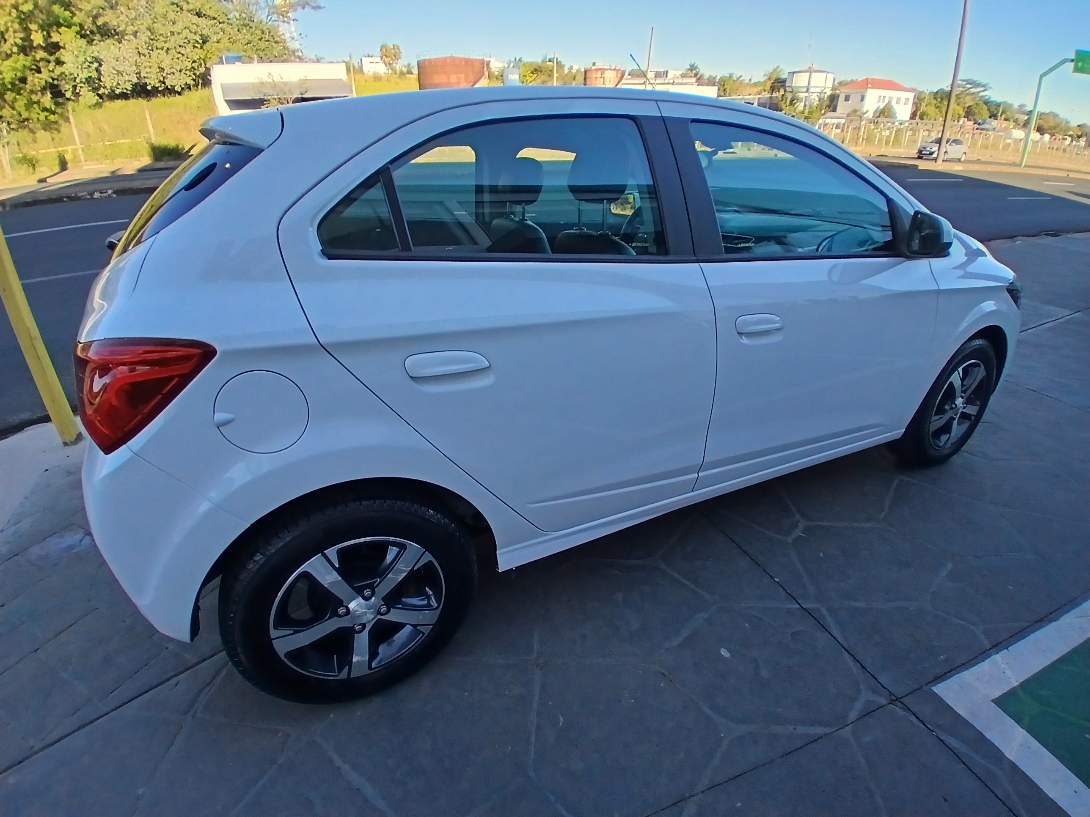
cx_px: 545
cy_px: 408
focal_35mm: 17
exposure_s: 1/270
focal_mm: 1.4
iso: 50
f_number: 2.2
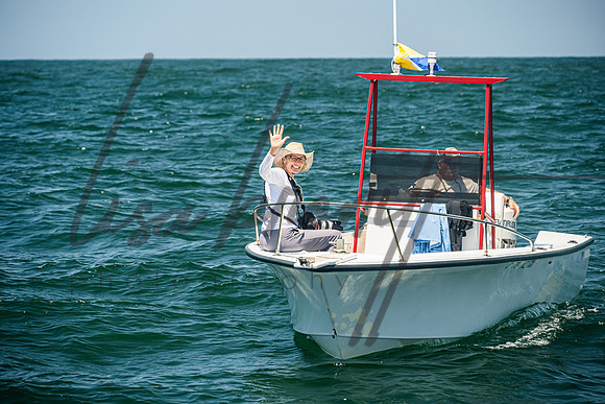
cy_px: 202
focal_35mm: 167
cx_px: 301
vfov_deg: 8.2
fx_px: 2806
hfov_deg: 12.3
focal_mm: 165
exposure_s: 1/800
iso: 320
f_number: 6.3
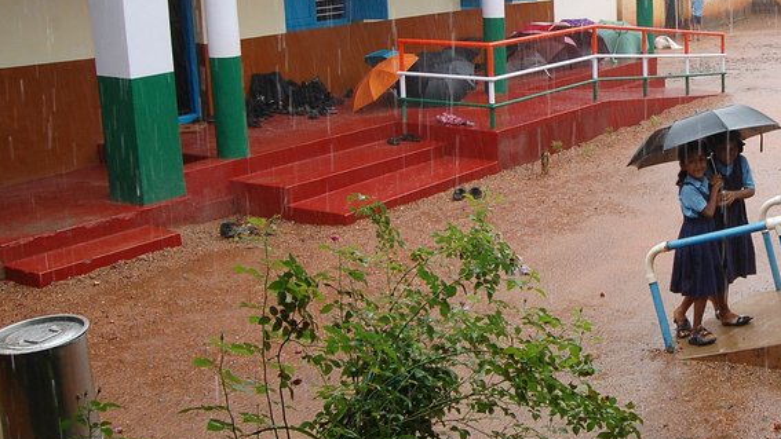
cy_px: 133
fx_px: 1056
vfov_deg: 23.4
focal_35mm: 51
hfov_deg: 38.4
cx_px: 672
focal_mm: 18
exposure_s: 1/60
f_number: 9
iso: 400
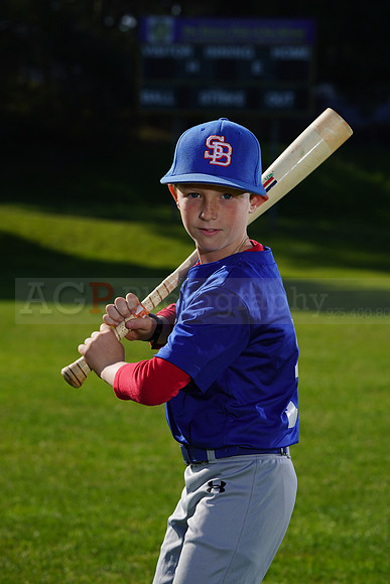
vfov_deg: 12.4
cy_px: 292
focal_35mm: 166
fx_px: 2696
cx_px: 195
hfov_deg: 8.3
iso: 100
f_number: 10
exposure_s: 1/250
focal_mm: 166
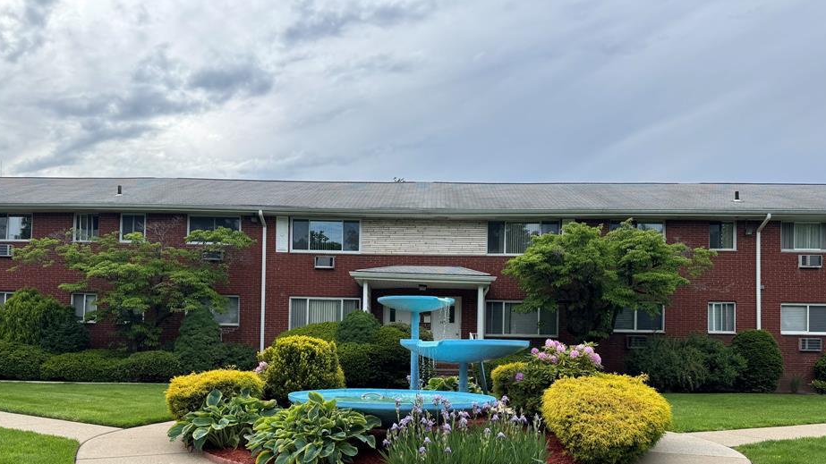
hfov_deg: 66.0
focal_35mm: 29
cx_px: 395
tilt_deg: +1.0
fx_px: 635
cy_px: 327
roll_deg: -0.2
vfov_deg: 39.4
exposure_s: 1/1524
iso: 80
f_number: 1.78
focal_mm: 6.76
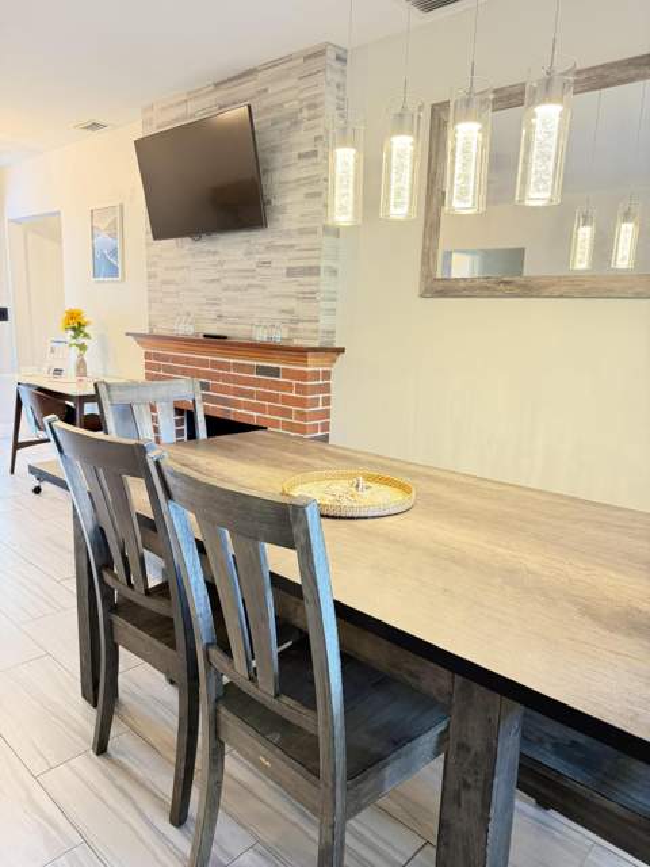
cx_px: 325
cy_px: 434
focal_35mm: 24
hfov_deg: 56.8
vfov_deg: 71.6
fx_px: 601
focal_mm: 6.76
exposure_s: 1/40
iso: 640
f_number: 1.78
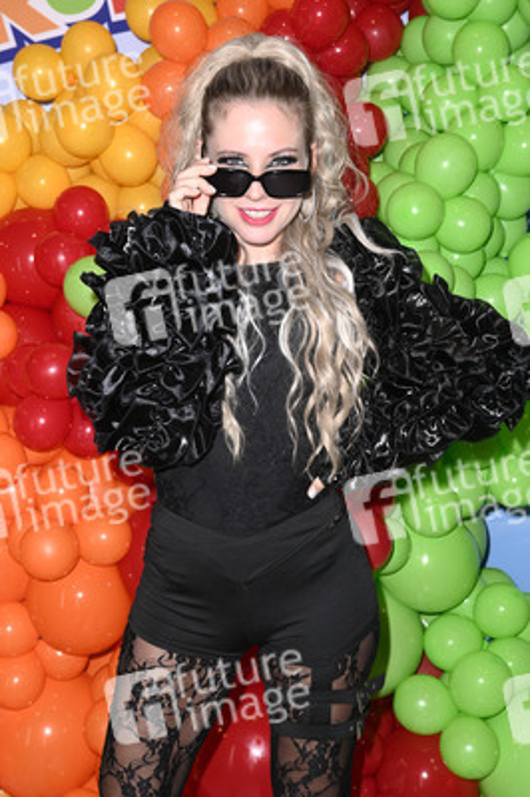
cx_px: 265
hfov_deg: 24.6
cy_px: 398
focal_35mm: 55
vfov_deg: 36.3
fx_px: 1217
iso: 800
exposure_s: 1/250
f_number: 6.3
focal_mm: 55
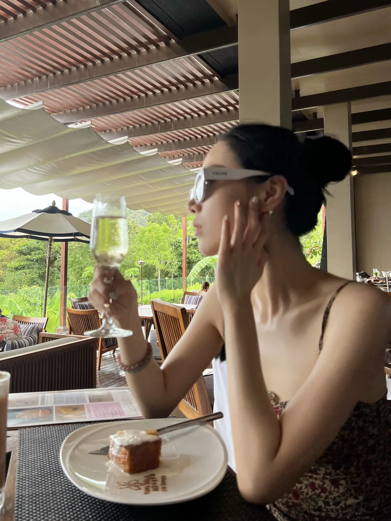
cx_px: 196
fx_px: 392
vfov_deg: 67.3
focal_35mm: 26
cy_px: 260
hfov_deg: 53.0
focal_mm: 5.7
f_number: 1.5
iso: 50
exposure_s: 1/473
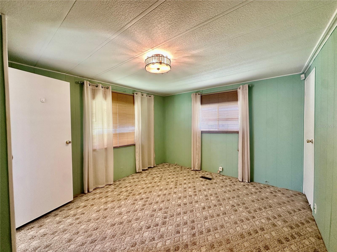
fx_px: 136
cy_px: 126
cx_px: 168
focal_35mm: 14
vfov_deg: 85.7
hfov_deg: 102.1
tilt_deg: -1.0
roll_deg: -0.2
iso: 200
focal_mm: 2.22
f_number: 2.2
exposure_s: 1/60
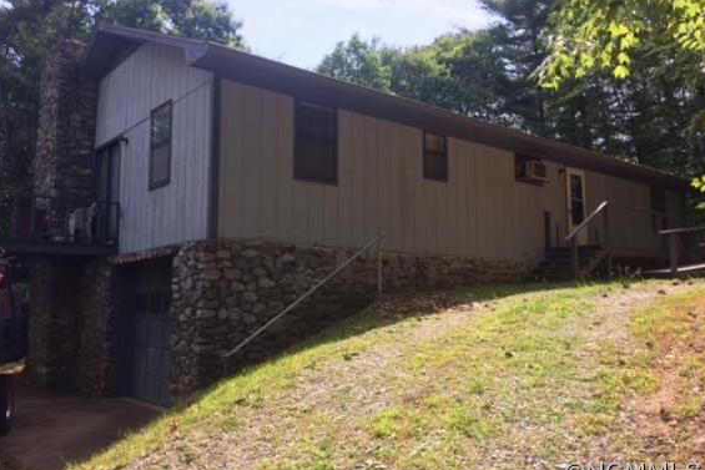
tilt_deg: +4.5
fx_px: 607
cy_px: 229
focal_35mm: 31
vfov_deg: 42.3
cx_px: 358
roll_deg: +2.1
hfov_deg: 60.3
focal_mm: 4.15
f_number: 2.2
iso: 32
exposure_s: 1/774
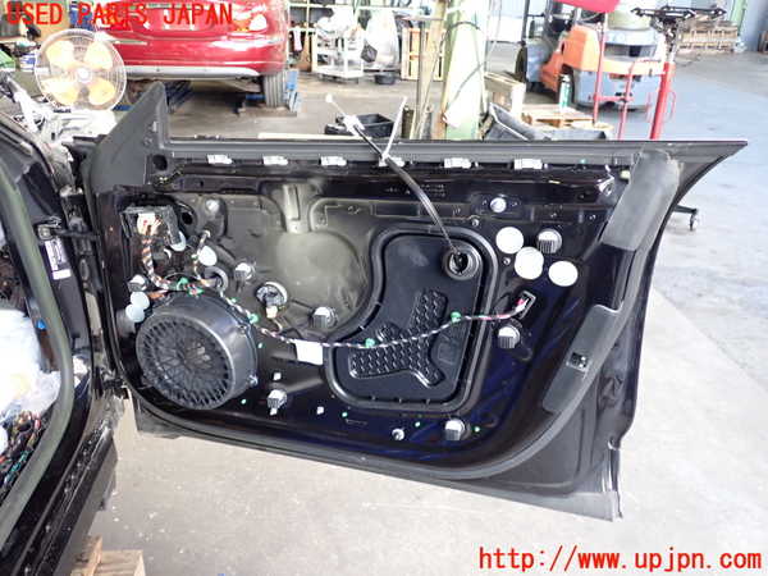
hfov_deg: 60.0
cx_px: 384
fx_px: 666
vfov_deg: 46.8
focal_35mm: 30
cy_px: 288
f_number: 2.3
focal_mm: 5.4
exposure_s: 1/30
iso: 250
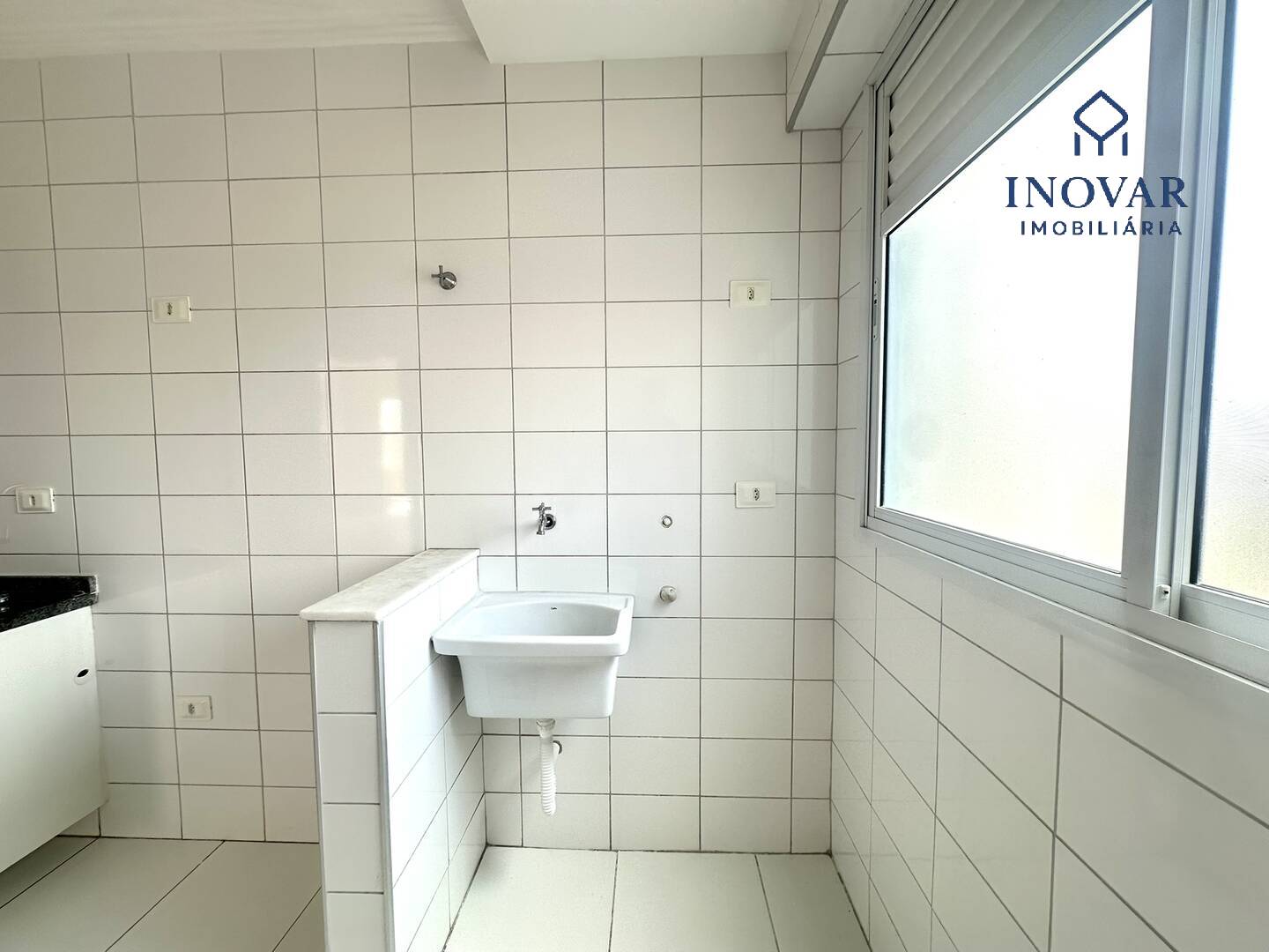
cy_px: 476
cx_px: 634
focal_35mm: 14
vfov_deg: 85.7
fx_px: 513
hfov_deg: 102.1
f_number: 2.2
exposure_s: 1/182
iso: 40
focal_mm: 2.22
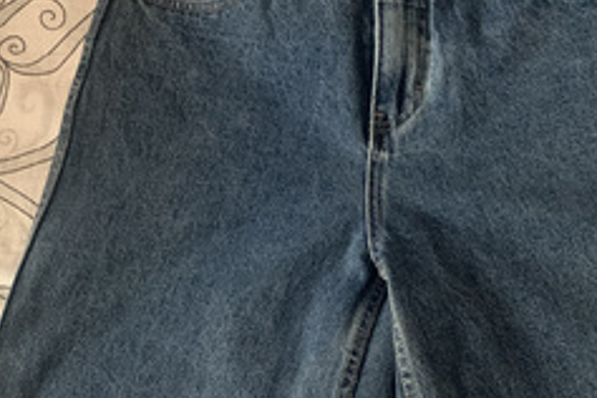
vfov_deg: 22.4
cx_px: 367
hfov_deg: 34.9
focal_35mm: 57
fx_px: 945
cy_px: 438
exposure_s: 1/30
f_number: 1.8
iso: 640
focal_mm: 4.25
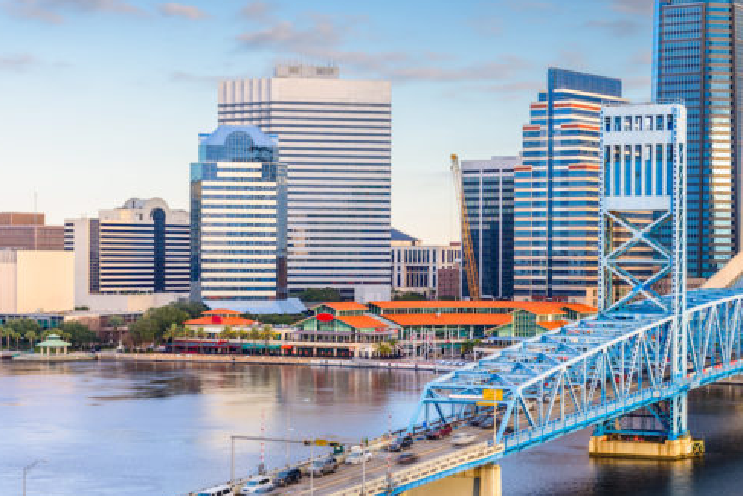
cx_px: 577
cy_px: 272
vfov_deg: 16.7
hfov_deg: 24.4
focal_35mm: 82
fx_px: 1693
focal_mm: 52
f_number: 11
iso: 100
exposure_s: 1/8
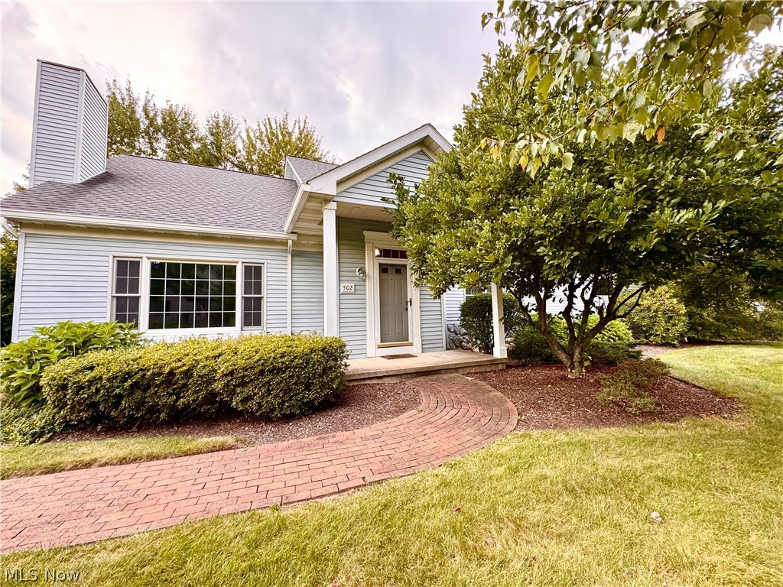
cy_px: 294
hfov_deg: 102.1
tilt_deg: +4.1
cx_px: 392
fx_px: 317
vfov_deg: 85.7
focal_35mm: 14
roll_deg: +0.6
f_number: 2.2
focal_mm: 2.22
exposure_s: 1/99
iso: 40
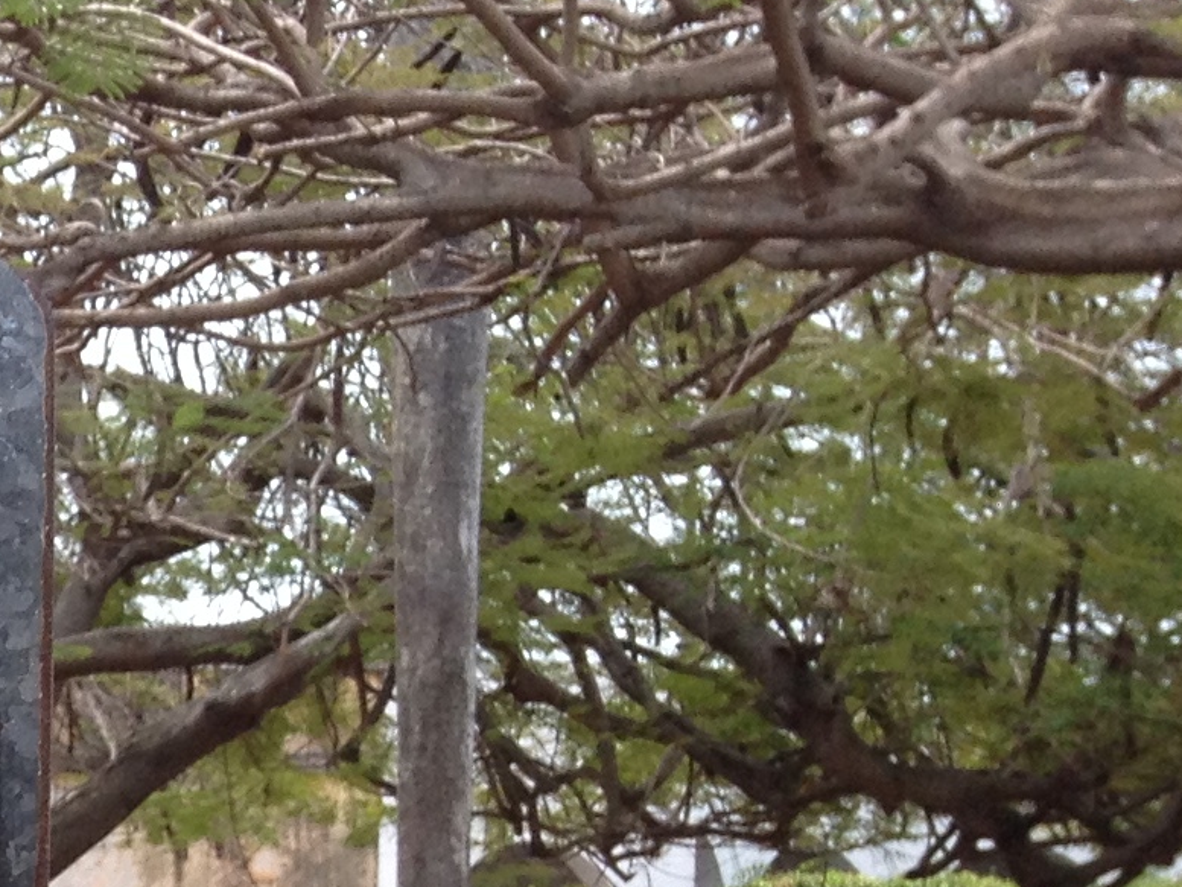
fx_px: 5020
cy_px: 1407
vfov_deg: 9.7
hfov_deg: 11.8
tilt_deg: -6.9
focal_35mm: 147
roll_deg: +0.7
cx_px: -1292
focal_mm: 4.28
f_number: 2.4
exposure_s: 1/613
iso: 50
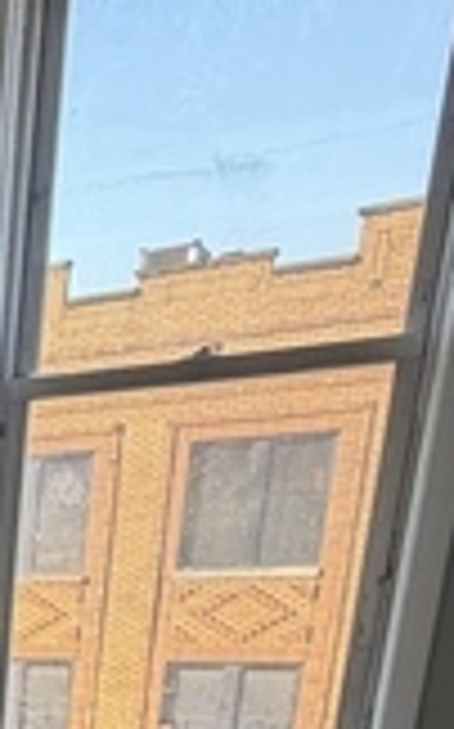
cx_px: -463
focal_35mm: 61
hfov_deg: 16.2
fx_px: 1210
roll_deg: +2.7
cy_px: 961
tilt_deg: -18.9
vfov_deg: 27.6
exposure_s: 1/121
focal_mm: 2.22
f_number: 2.2
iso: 80
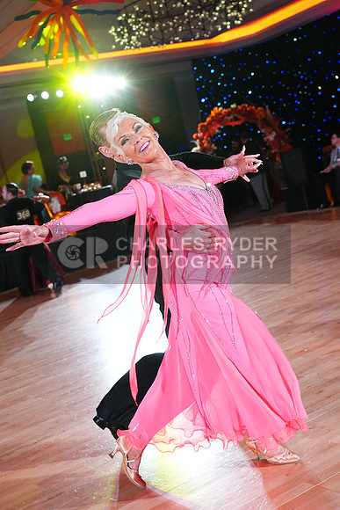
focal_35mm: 50
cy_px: 255
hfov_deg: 27.0
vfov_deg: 39.6
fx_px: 708
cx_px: 170
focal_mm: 50
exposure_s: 1/400
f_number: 5
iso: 5000
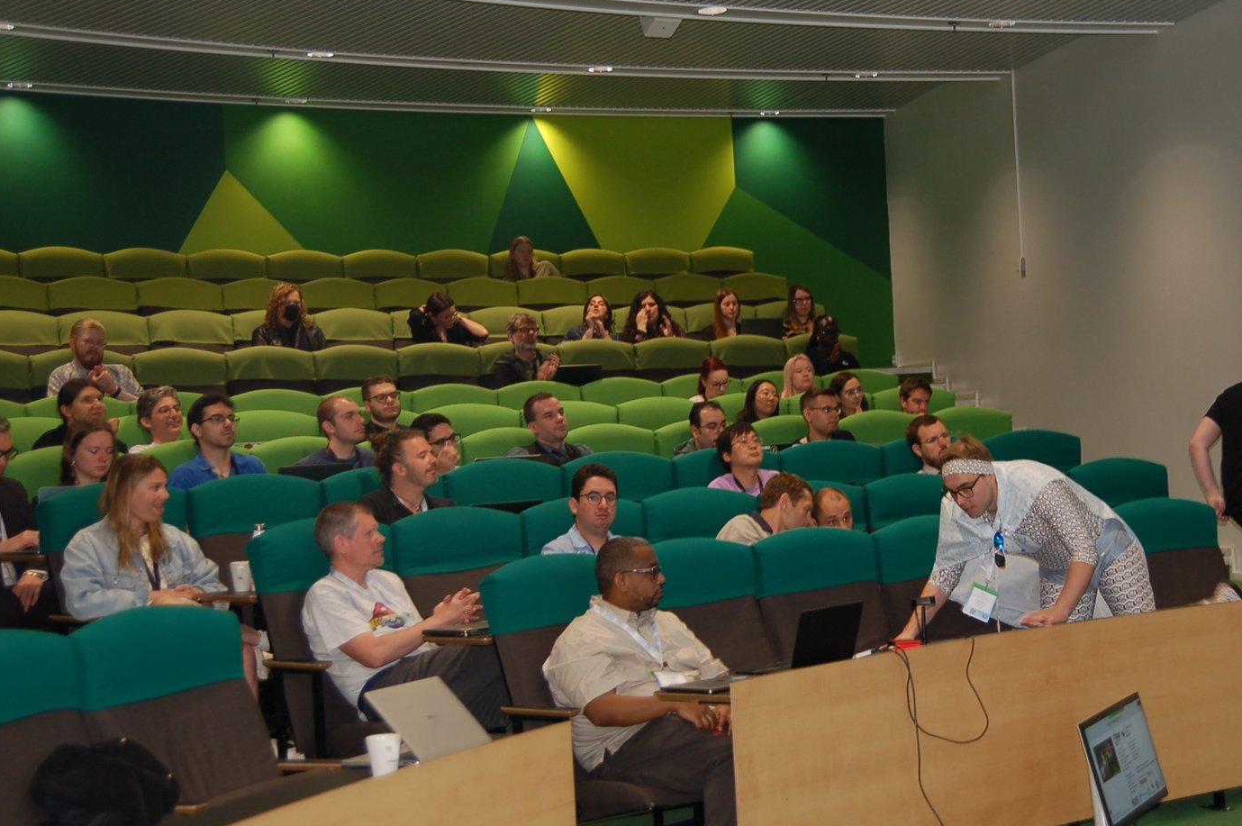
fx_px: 2024
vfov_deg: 23.1
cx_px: 867
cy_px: 431
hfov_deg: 33.7
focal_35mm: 59
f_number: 2.8
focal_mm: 27
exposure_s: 1/60
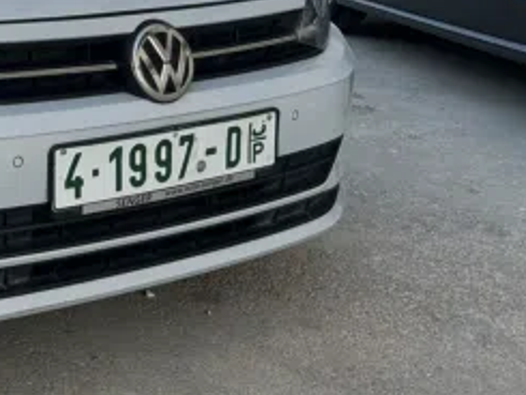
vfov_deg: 21.1
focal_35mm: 68
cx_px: -122
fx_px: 1034
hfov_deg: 25.3
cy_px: 26
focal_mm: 5.7
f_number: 1.5
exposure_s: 1/723
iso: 50
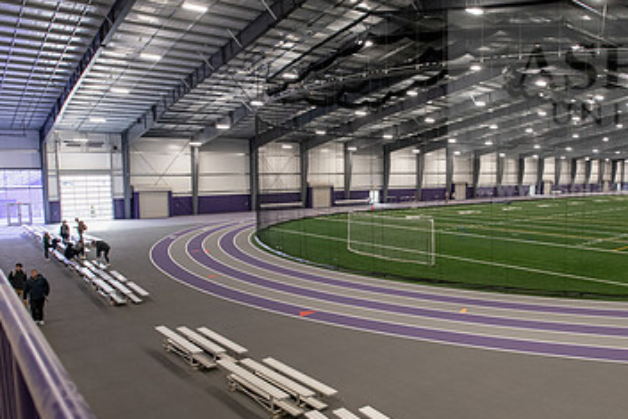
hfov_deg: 64.5
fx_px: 489
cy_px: 226
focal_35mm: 28
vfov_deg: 46.4
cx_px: 394
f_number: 4.5
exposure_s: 1/160
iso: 1600
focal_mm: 17
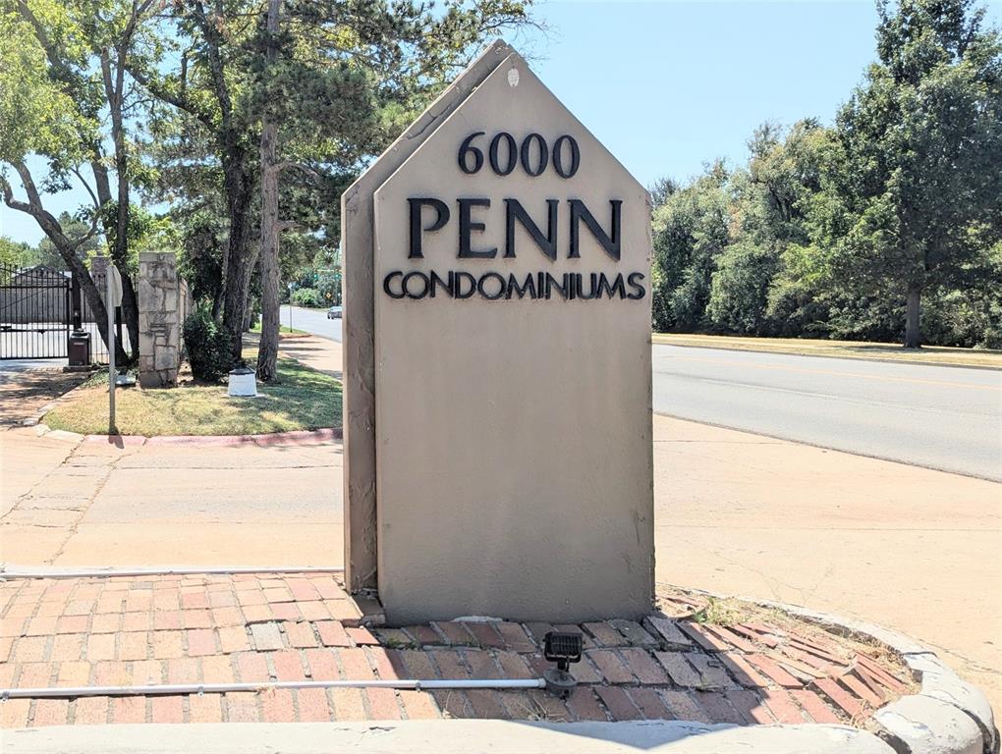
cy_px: 377
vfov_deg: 56.9
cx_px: 501
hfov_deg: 71.5
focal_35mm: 24
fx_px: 696
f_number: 1.85
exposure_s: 1/1770
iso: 46
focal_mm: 6.81
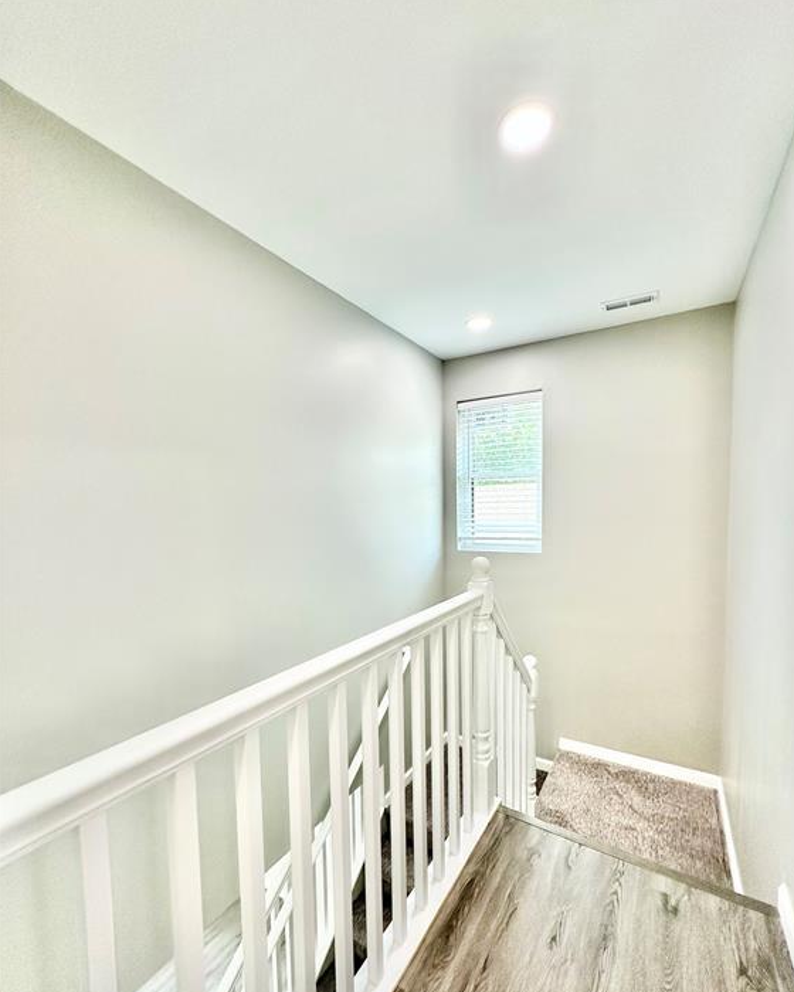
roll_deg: +0.8
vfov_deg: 96.6
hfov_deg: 84.0
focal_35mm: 15
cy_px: 537
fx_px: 441
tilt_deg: -3.6
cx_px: 406
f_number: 2.2
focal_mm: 2.22
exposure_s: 1/120
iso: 125
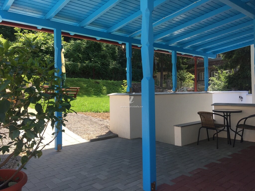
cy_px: 96
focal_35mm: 29
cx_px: 128
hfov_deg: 61.7
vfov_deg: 48.2
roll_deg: -0.3
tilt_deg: +0.7
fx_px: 214
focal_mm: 4.15
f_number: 2.2
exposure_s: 1/430
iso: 32
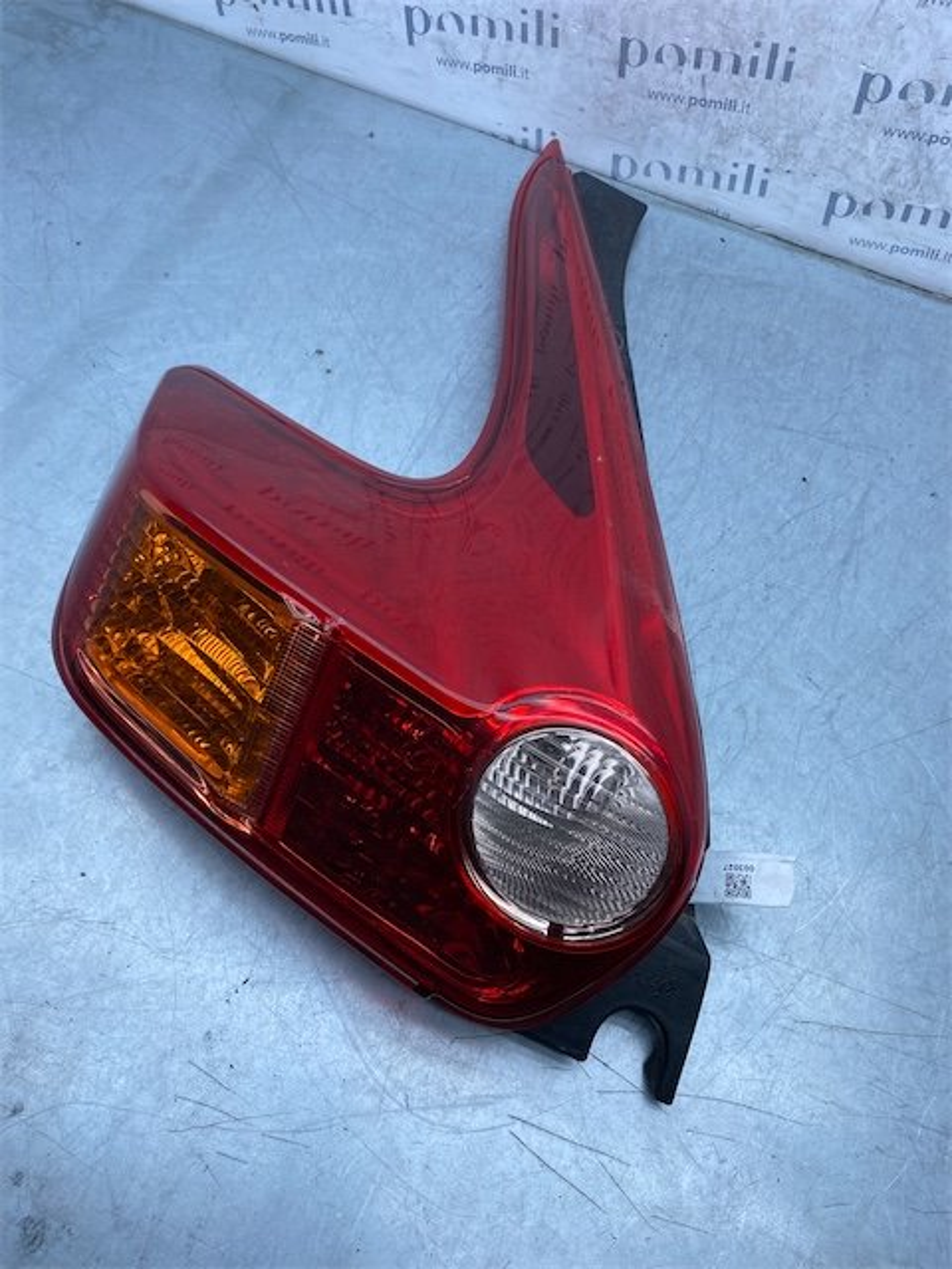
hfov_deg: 53.1
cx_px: 476
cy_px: 634
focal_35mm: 26
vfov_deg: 67.3
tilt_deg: -62.3
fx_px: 953
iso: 32
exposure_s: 1/742
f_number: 1.8
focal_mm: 4.25
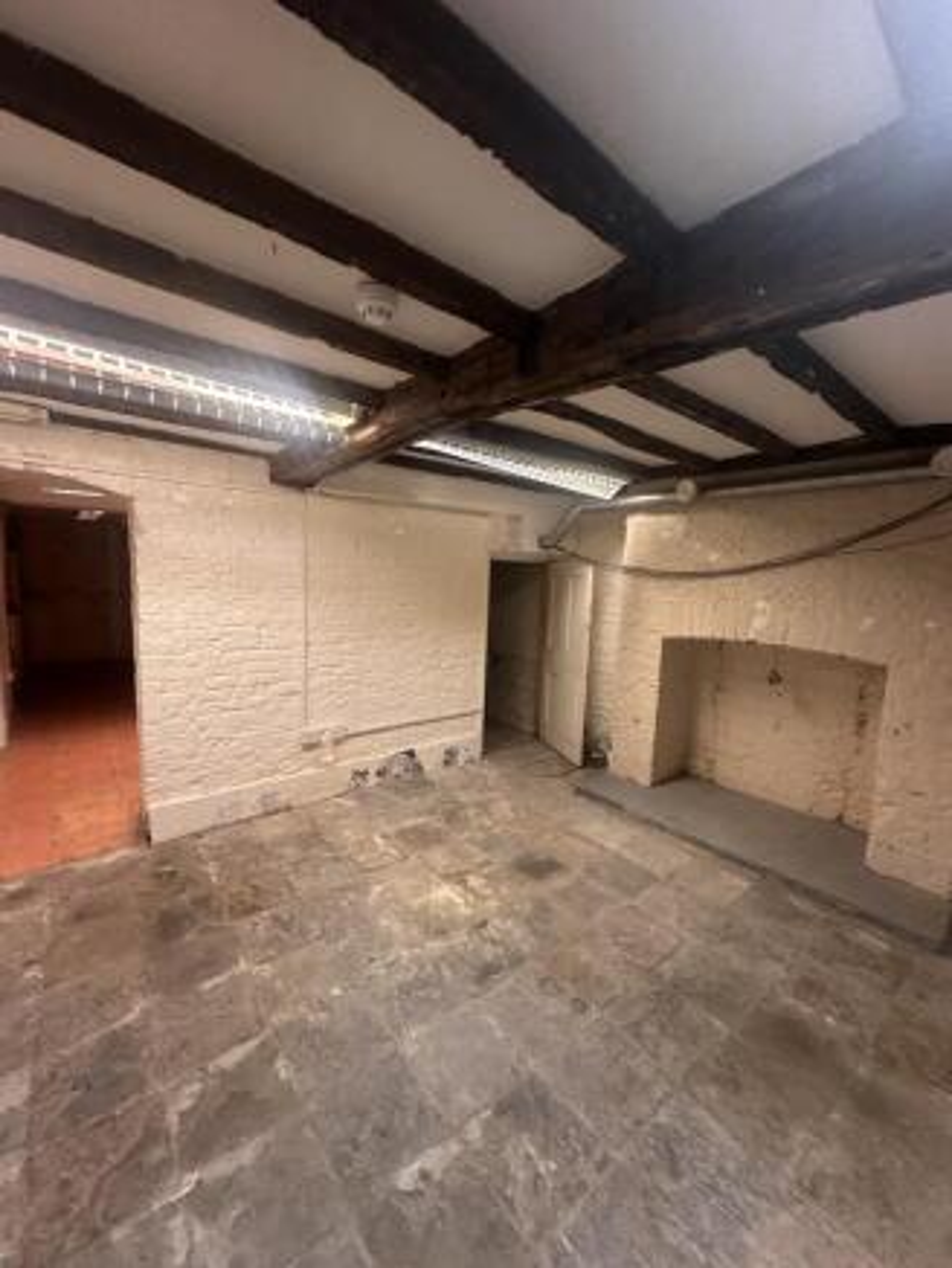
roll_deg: -2.3
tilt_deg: -5.1
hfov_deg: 85.7
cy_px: 634
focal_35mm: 14
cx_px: 476
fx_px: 513
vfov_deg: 102.0
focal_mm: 2.22
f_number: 2.2
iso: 500
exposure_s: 1/50
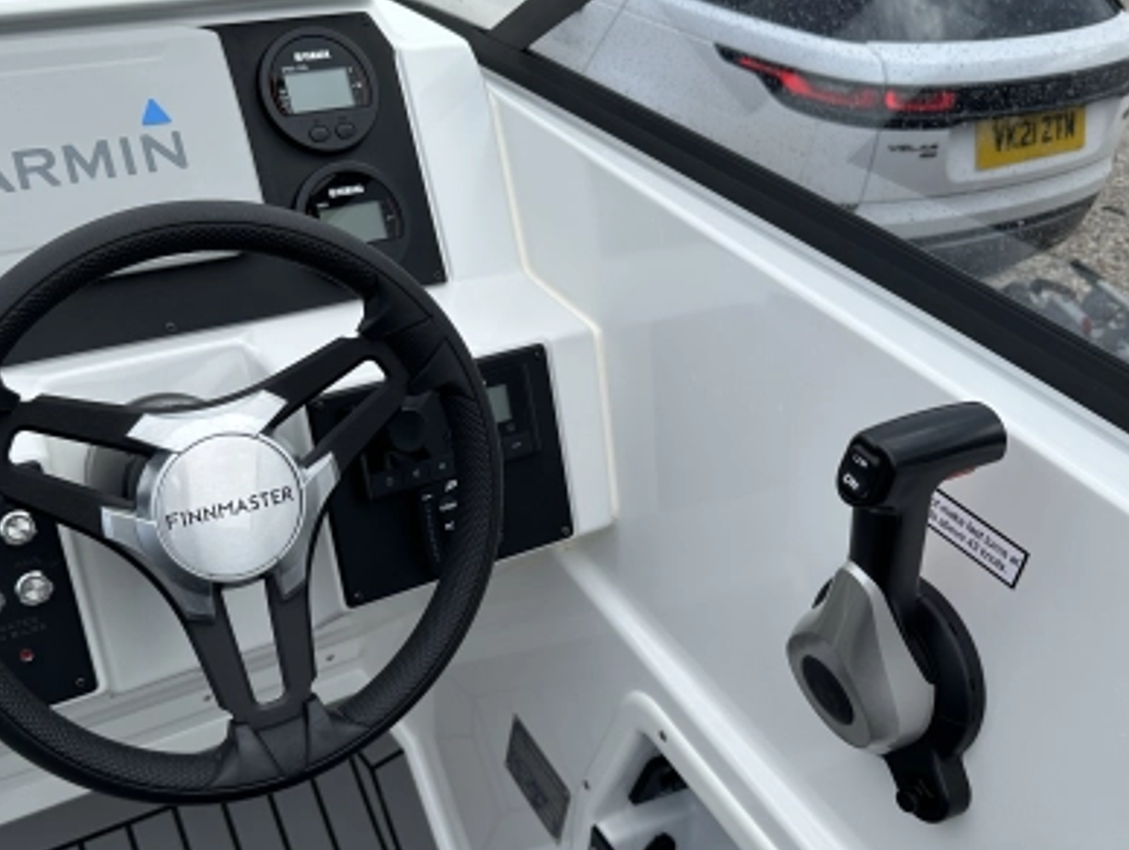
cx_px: 471
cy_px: 467
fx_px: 1110
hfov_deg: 53.6
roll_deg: -4.3
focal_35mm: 34
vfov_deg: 41.8
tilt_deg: -35.8
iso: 80
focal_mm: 6.86
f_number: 1.78
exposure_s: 1/3155
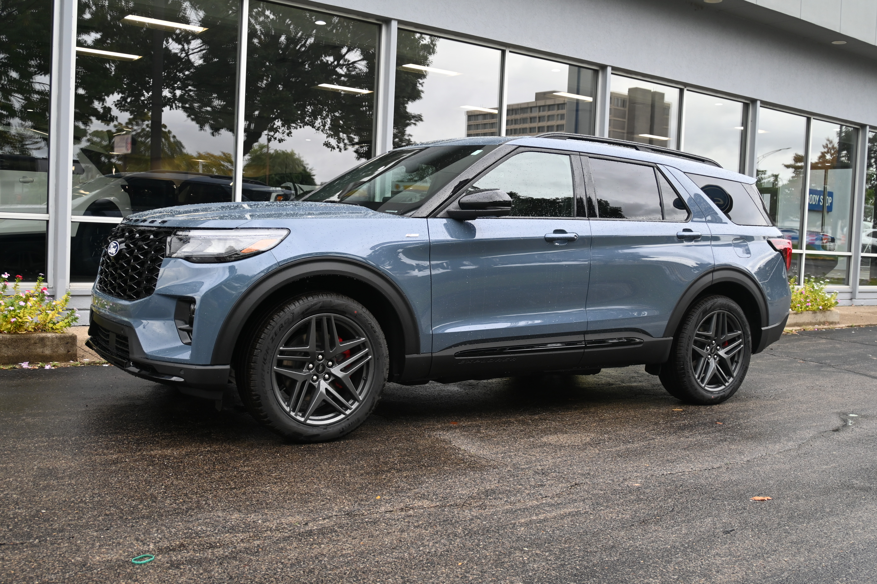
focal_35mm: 46
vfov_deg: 29.4
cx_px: 438
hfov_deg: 43.0
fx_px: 1114
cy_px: 292
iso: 280
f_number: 4.8
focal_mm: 30.5
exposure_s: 1/250
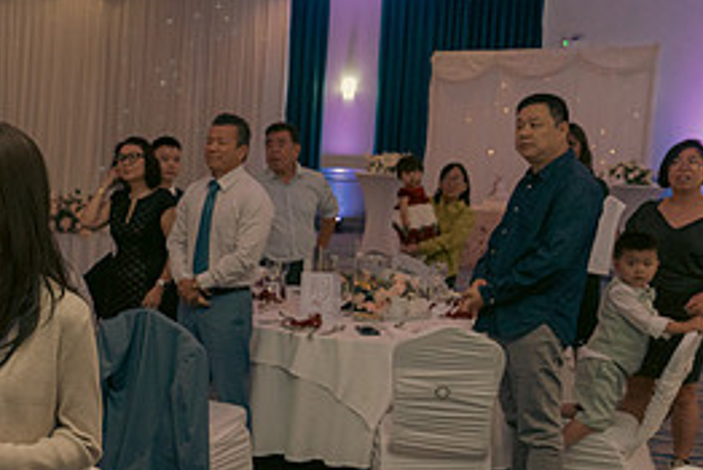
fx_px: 1211
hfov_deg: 29.9
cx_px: -16
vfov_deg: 21.9
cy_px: 278
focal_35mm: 62
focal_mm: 28
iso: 2500
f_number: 3.5
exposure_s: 1/160
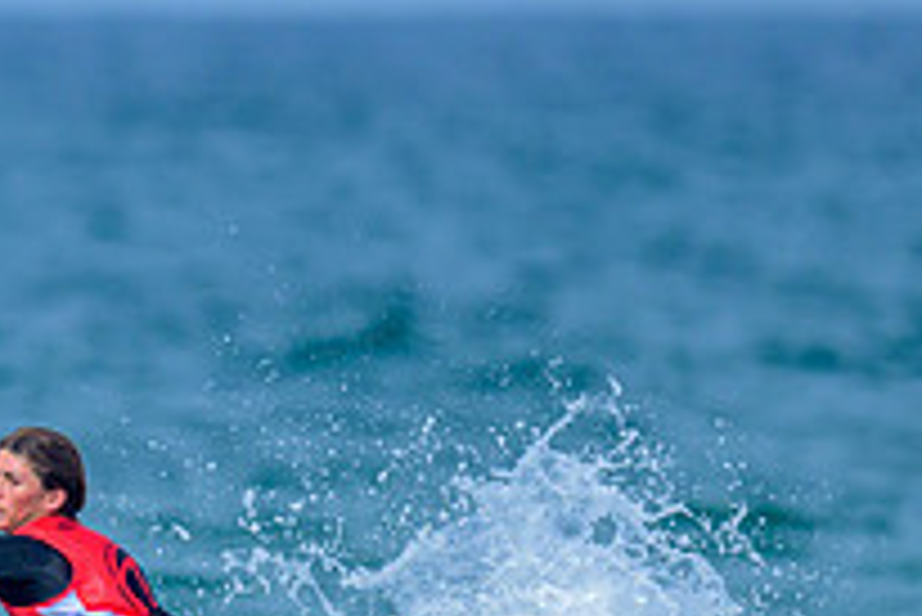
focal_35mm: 3109
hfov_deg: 0.7
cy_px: 518
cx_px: -29
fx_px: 79679
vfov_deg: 0.4
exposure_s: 1/2000
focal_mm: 800
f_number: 6.3
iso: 220
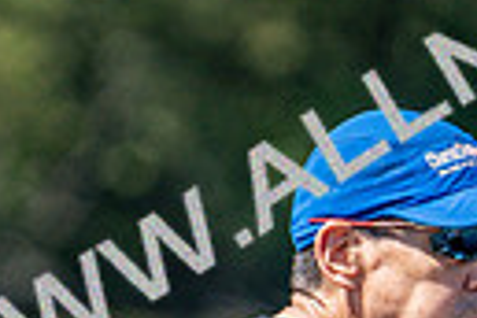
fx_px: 27677
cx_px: 344
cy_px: 423
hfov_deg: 1.0
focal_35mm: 2089
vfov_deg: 0.7
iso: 400
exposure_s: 1/2000
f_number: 6.3
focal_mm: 463
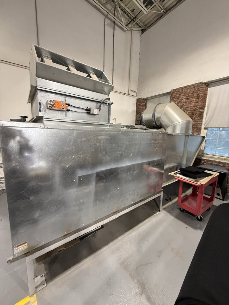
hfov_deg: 85.7
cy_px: 152
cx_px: 114
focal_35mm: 14
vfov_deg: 102.1
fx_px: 123
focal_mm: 2.2
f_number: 2.2
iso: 320
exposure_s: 1/120
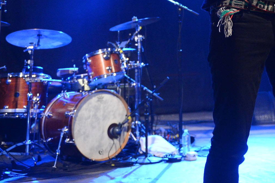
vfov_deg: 17.5
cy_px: -66
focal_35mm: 72
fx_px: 550
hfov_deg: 27.2
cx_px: 243
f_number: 2.8
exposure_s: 1/500
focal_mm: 24
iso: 3200
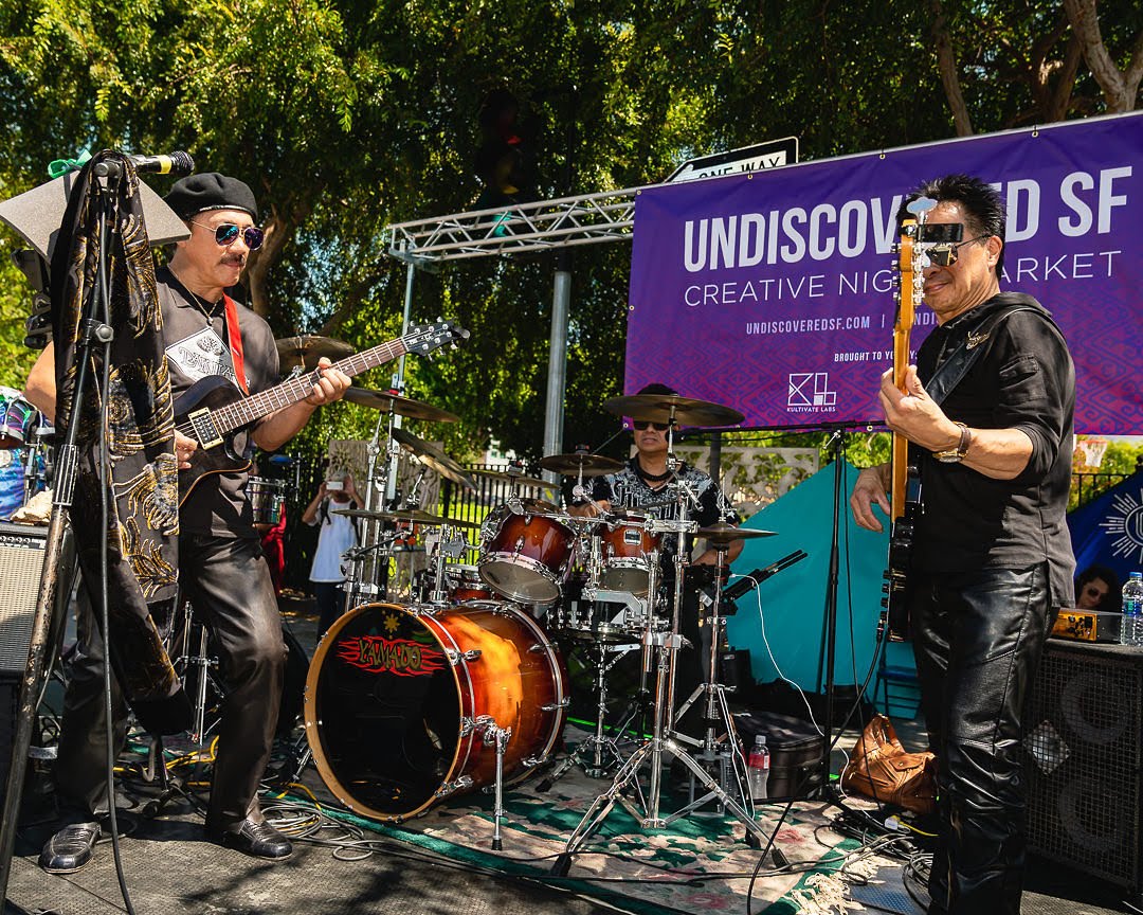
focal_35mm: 27
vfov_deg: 52.6
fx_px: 926
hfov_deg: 63.4
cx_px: 570
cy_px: 455
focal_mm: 24
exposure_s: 1/800
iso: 200
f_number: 4
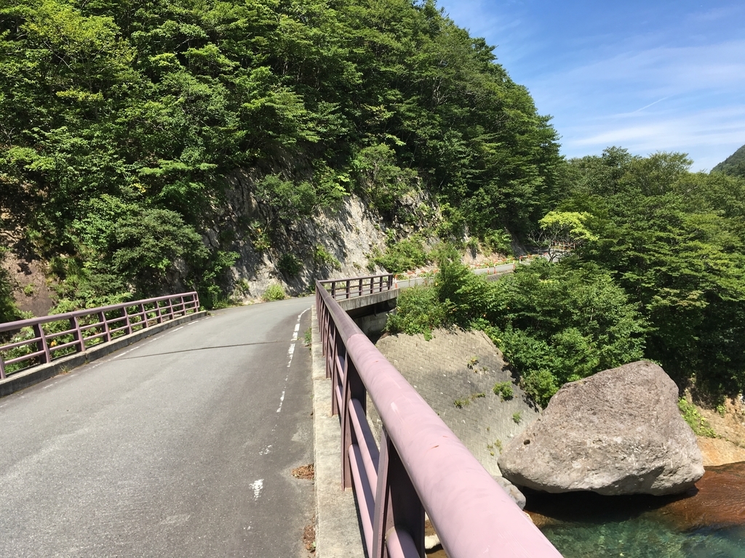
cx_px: 372
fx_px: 624
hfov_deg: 61.7
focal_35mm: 29
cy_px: 279
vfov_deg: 48.2
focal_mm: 4.15
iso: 25
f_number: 2.2
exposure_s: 1/1148
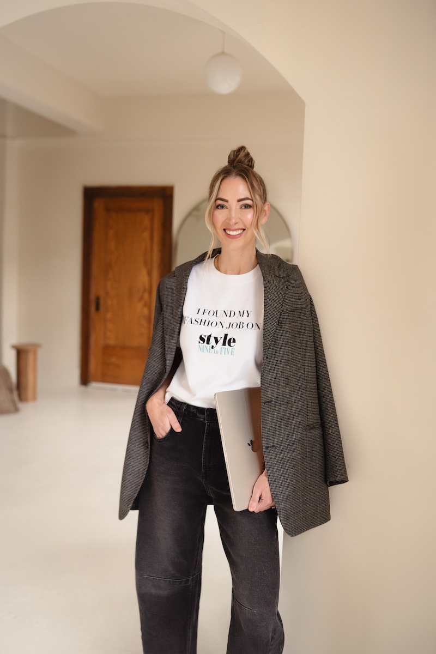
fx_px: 636
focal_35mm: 35
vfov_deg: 54.4
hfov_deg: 37.9
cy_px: 327
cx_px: 218
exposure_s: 1/1000
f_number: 2.5
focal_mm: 35
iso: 5000
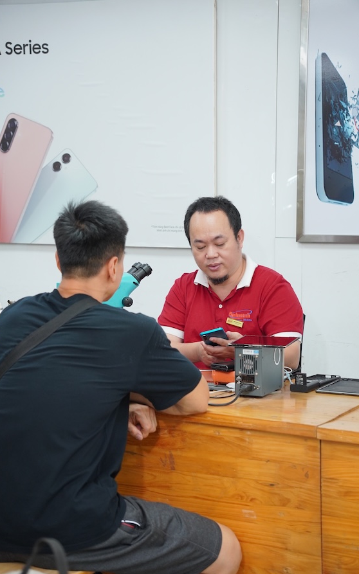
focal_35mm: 77
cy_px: 287
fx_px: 1206
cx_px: 174
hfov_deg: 16.9
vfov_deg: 26.8
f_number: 3.5
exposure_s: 1/160
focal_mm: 50
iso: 640
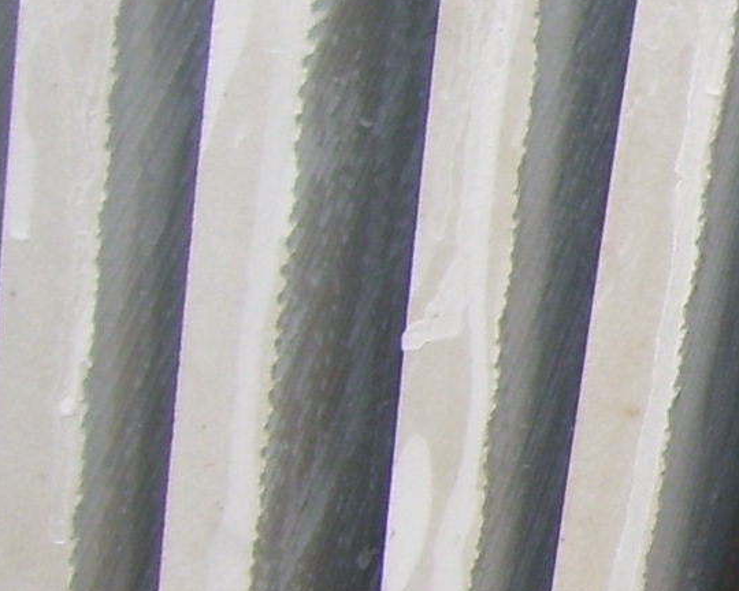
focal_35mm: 232
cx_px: 1923
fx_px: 5074
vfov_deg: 6.6
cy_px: -126
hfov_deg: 7.6
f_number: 5.6
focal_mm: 7.6
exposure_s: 1/1000
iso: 80
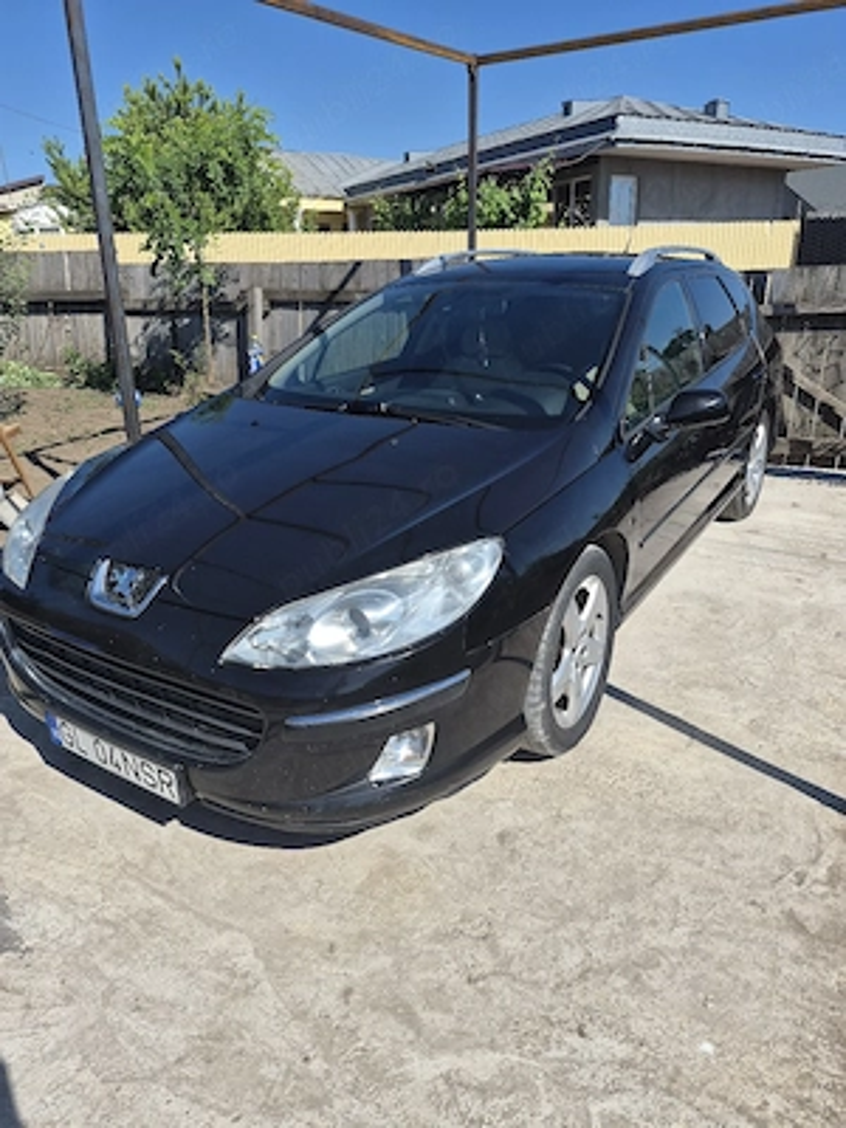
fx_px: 749
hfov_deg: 58.9
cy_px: 564
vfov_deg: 73.9
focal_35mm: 23
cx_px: 423
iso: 80
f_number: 1.8
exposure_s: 1/10000
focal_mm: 5.4
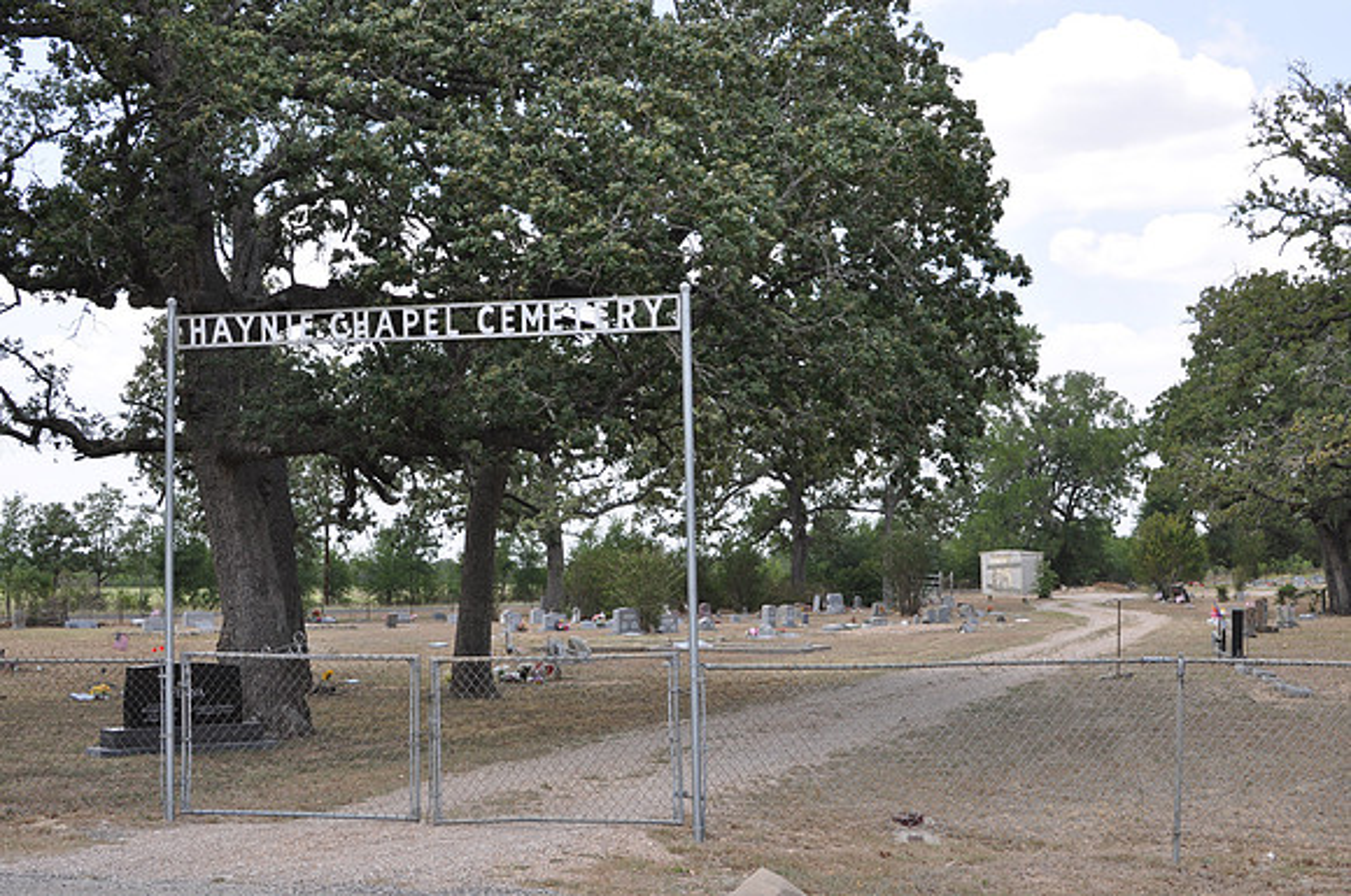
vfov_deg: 25.7
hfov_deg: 37.9
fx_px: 1967
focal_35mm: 52
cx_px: 676
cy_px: 448
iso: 200
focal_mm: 35
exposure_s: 1/200
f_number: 9
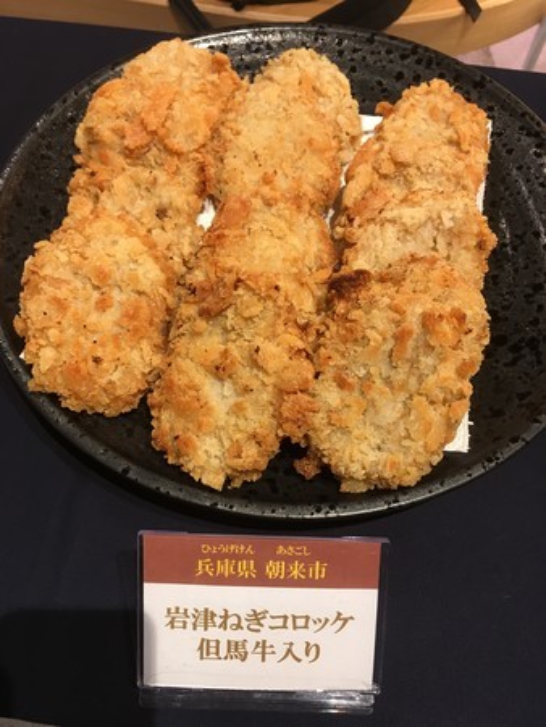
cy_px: 364
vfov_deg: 61.6
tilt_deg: -62.0
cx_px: 273
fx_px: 609
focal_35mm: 29
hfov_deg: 48.3
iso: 64
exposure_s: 1/30
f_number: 2.2
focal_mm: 4.15
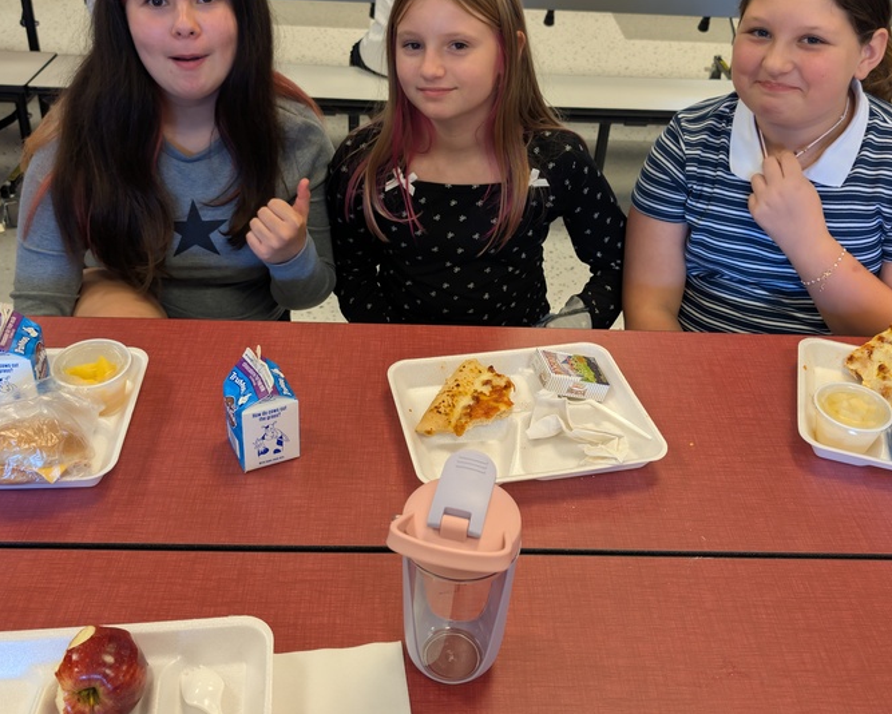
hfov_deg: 50.3
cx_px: 445
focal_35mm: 36
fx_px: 951
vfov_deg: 41.1
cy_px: 315
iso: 273
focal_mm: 6.9
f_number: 1.68
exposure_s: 1/120
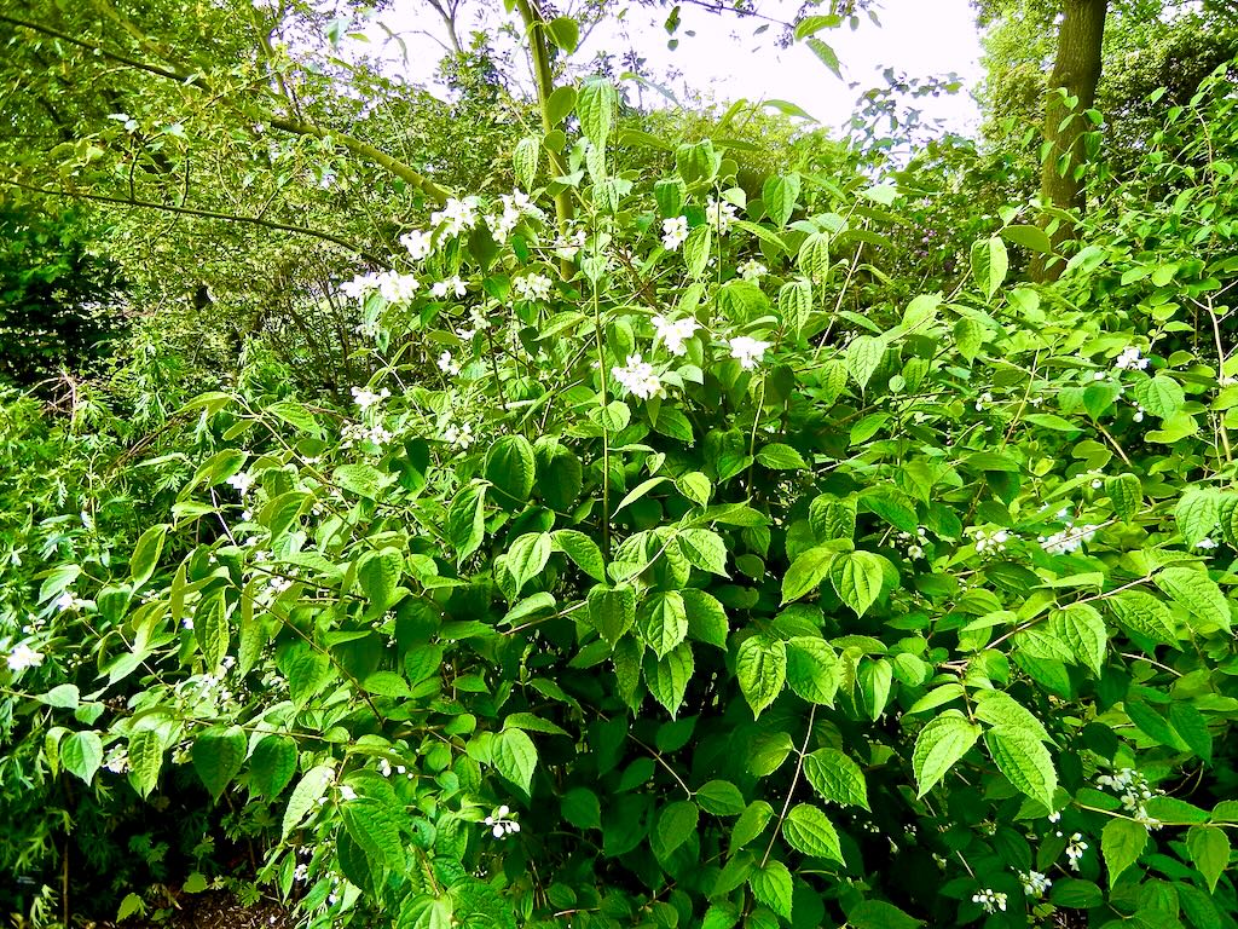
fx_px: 1073
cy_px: 464
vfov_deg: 46.8
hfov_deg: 60.0
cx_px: 619
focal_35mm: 30
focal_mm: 5.4
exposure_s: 1/75
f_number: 3.5
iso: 160
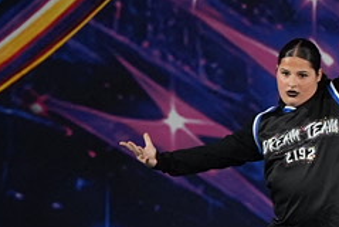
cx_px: 990
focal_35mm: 750
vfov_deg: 1.8
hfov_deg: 2.7
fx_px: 7071
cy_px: -75
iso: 3200
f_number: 4.5
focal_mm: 111
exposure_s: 1/640
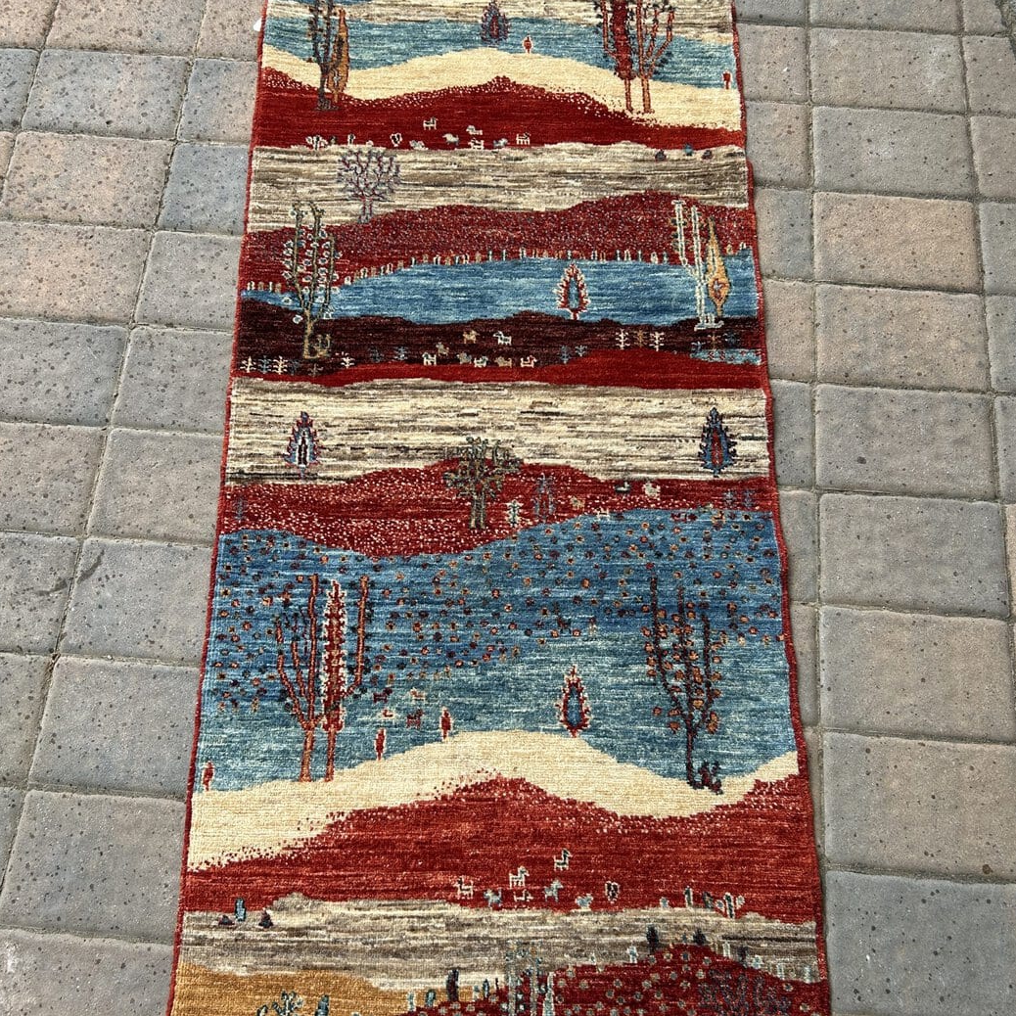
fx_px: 1029
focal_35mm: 31
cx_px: 511
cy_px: 528
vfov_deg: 52.5
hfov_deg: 52.5
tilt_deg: -59.2
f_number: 1.5
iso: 50
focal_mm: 5.7
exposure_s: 1/433
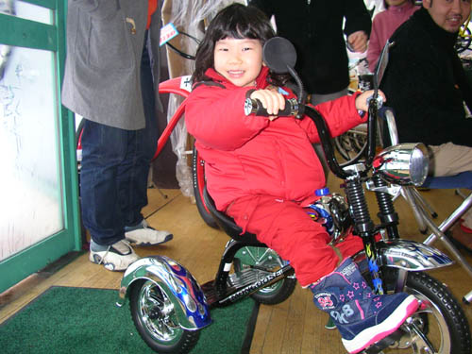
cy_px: 177
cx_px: 236
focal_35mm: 38
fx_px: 518
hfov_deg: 49.0
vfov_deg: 37.7
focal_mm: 6
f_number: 2.9
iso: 100
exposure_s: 1/31.6
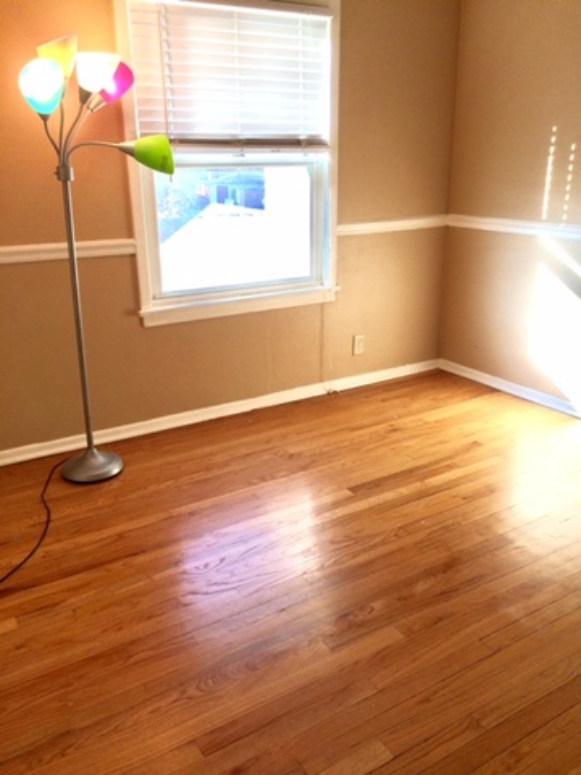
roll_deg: +1.0
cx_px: 290
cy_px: 388
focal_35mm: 29
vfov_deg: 61.7
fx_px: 649
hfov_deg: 48.2
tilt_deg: -18.9
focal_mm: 4.15
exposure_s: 1/120
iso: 40
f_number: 2.2
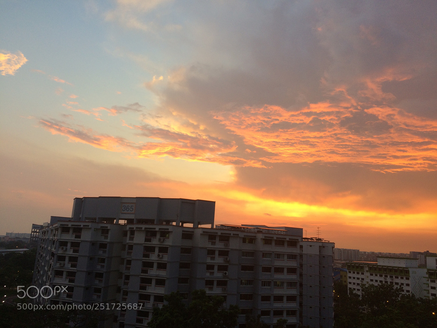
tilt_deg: +10.0
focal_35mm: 29
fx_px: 366
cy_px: 164
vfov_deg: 48.2
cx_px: 218
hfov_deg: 61.7
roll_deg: -3.0
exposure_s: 1/50
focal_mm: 4.15
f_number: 2.2
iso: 40
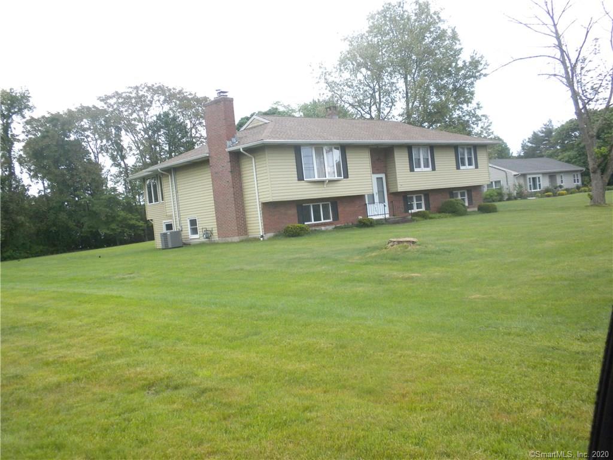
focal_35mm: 37
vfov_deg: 38.7
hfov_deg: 50.1
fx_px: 655
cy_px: 230
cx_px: 306
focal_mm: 6.6
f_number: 3.5
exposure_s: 1/41.7
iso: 314
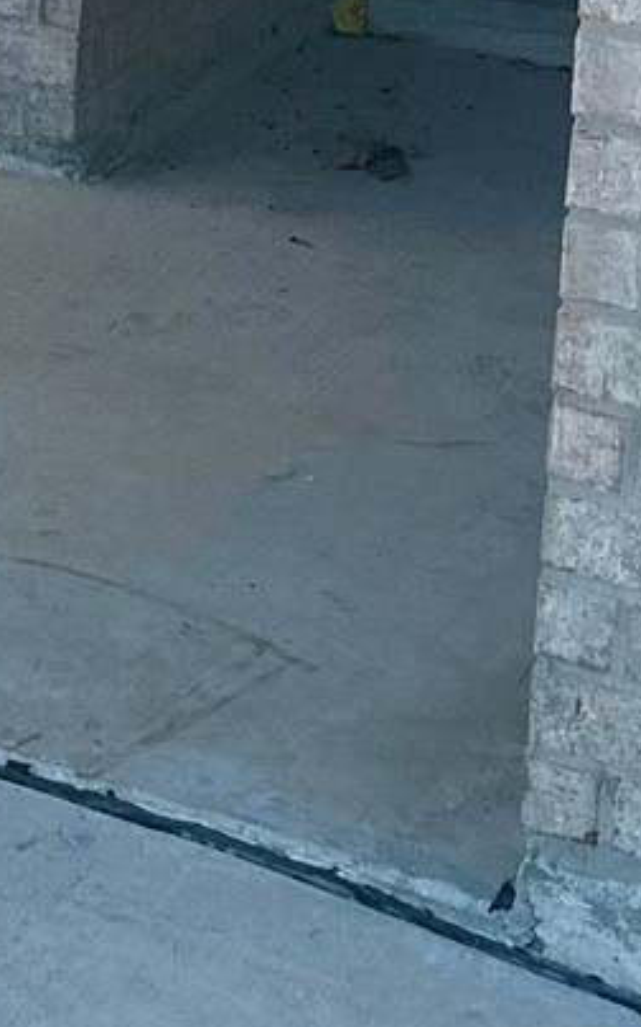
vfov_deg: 16.2
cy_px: -358
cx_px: -399
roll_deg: -1.5
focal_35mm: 121
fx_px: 3387
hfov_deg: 10.4
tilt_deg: -8.3
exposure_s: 1/2353
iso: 80
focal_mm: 6.86
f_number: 1.78
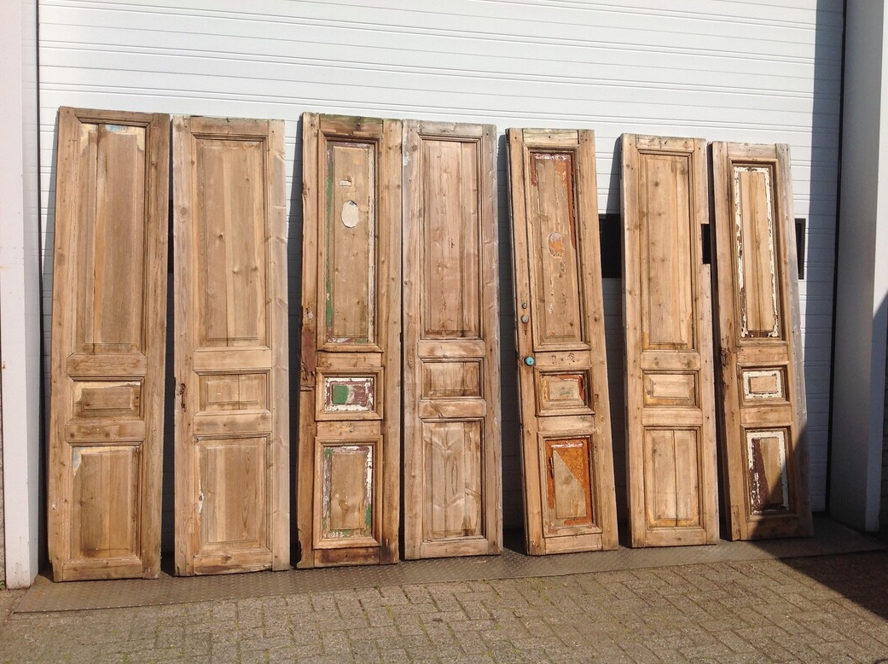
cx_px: 453
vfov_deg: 39.6
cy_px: 332
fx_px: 922
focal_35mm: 36
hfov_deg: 51.4
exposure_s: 1/3367
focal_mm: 4.28
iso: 50
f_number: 2.4
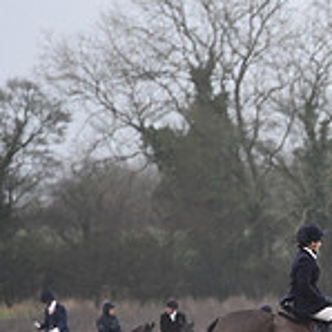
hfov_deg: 2.6
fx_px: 7172
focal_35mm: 661
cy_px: 267
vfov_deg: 2.7
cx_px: 608
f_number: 3.5
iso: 2500
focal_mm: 200
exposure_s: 1/2000
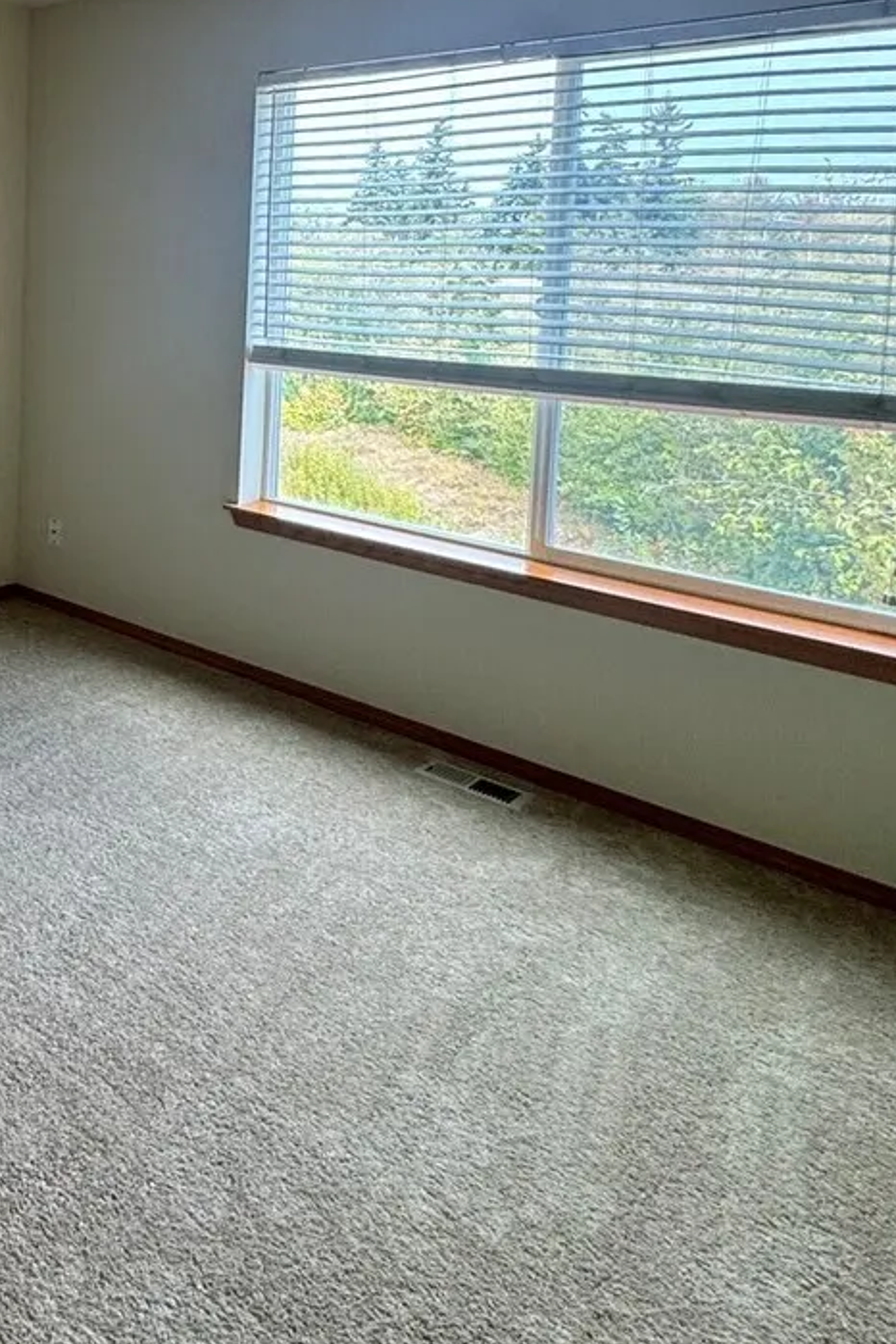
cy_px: 325
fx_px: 1120
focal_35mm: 30
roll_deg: -1.5
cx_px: -62
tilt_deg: -3.7
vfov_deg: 58.5
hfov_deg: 37.4
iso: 160
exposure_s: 1/120
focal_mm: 2.22
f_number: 2.2
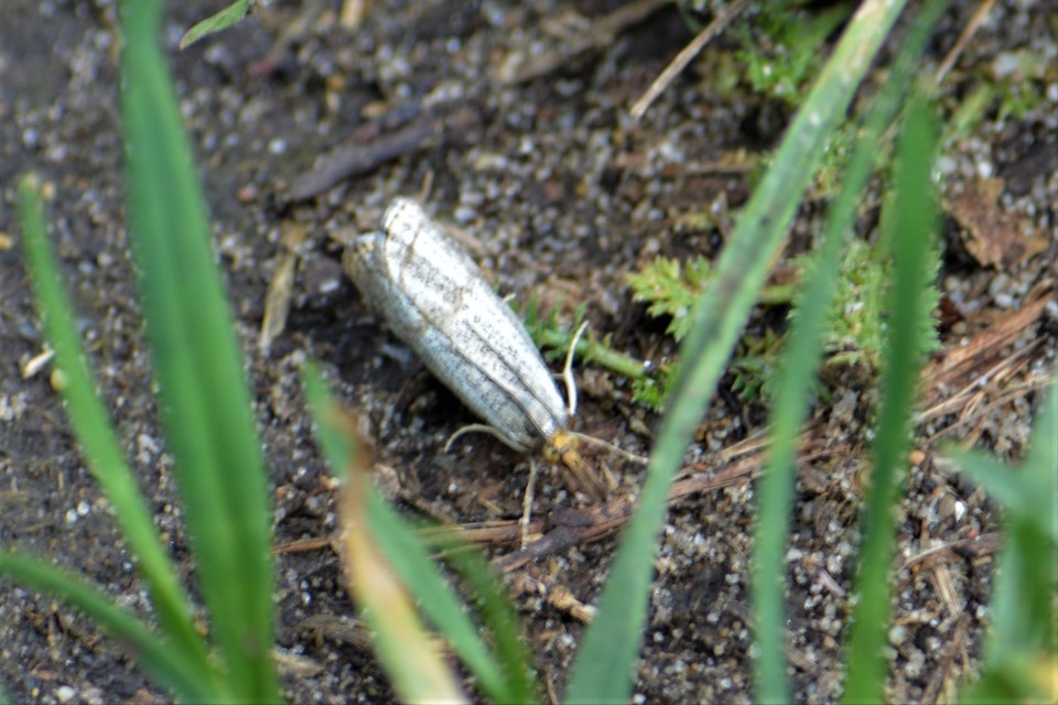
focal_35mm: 450
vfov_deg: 3.1
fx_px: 13224
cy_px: 352
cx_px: 529
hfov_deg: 4.6
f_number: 8
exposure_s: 1/125
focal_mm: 300
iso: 160
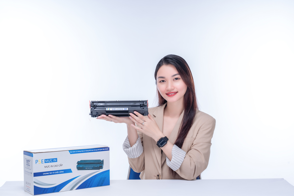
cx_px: 146
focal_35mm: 51
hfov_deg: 38.9
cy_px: 99
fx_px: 416
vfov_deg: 26.5
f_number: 10
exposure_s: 1/160
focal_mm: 50
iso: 160
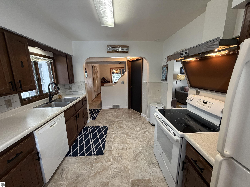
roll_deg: +0.7
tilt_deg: -11.4
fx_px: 101
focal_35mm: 14
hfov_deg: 102.1
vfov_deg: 85.7
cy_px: 94
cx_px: 125
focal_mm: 2.22
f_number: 2.2
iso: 250
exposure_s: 1/120
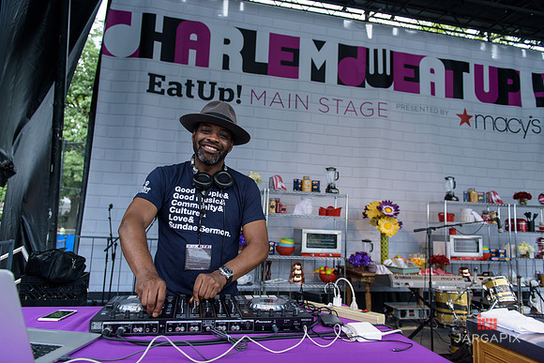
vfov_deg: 53.2
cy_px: 182
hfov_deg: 73.7
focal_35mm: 24
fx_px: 363
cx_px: 272
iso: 250
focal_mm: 24
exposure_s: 1/1600
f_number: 3.2
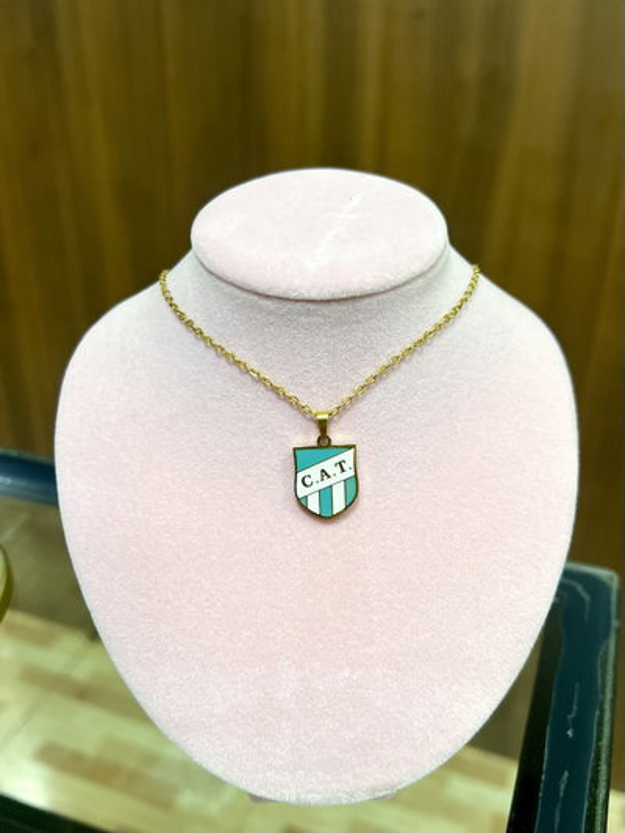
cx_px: 312
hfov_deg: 53.1
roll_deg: +0.3
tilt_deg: -25.3
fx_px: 626
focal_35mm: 26
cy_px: 416
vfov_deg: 67.3
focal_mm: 5.7
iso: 125
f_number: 1.5
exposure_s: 1/100
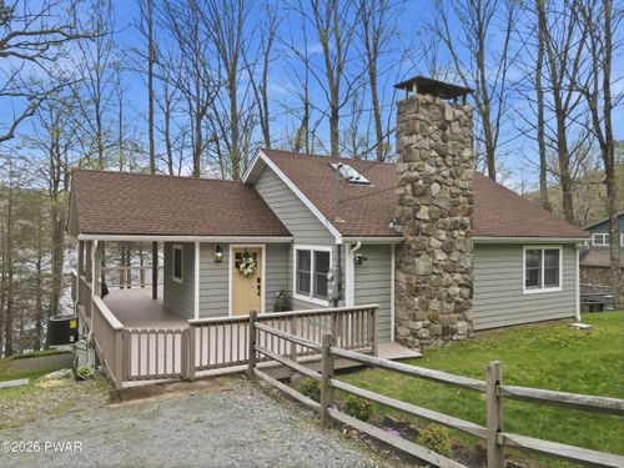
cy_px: 234
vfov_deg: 56.8
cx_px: 312
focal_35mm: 24
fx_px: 433
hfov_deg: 71.6
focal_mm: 4.5
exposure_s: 1/200
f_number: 2.8
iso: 100
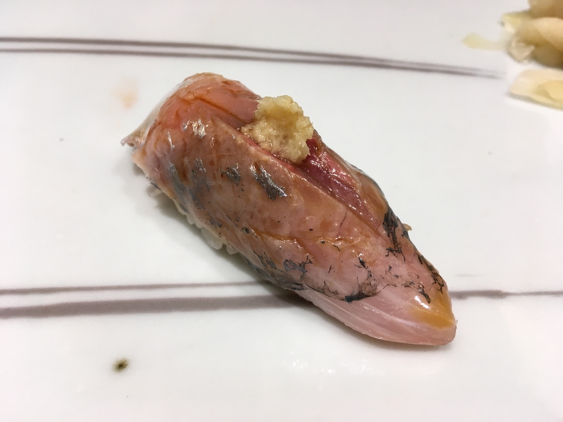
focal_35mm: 29
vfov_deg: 48.2
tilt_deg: -45.3
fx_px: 472
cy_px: 211
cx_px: 282
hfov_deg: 61.7
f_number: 2.2
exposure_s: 1/30
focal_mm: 4.15
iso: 25
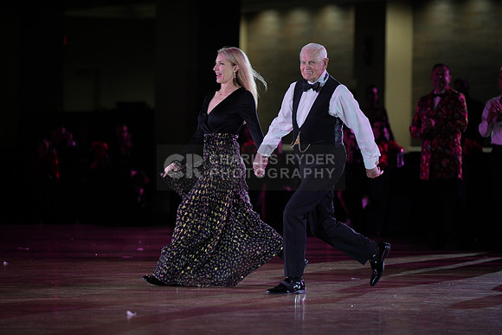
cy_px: 168
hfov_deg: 10.3
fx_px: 2789
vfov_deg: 6.9
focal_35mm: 200
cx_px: 251
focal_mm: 200
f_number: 2.8
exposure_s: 1/800
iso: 640
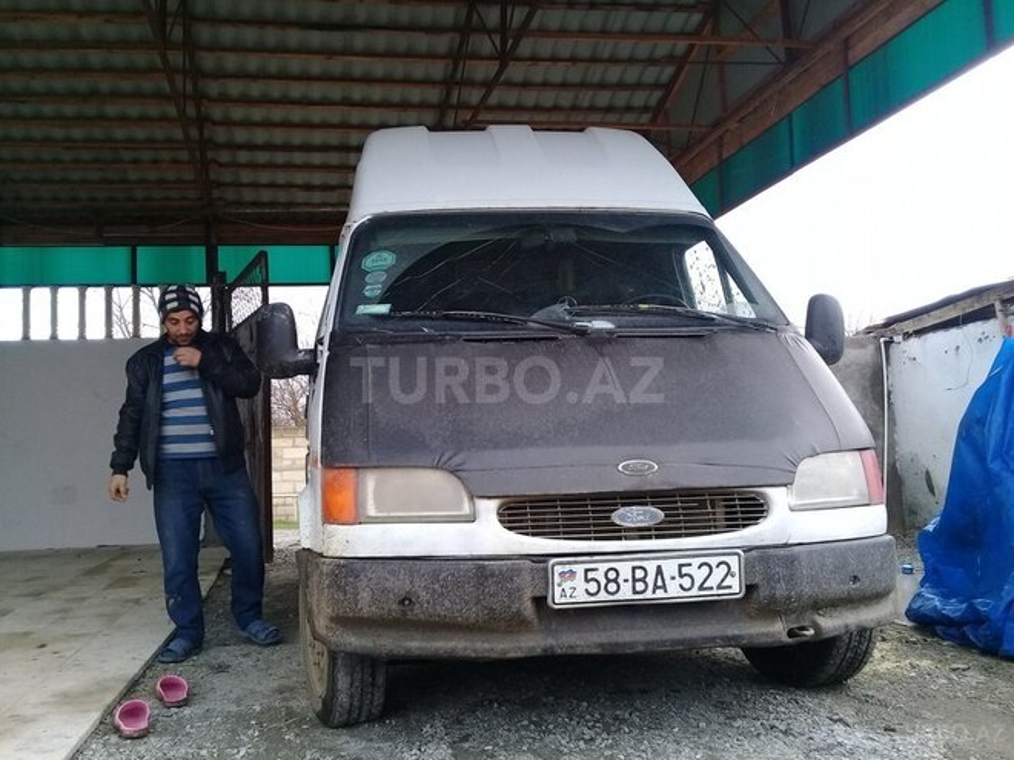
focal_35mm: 31
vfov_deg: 45.4
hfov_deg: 58.4
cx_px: 507
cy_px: 380
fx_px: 908
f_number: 2.2
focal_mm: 3.3
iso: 50
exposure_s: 1/140
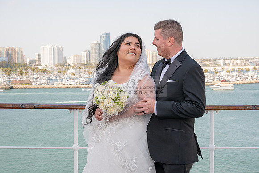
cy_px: 86
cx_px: 130
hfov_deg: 33.4
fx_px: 432
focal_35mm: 60
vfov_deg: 22.6
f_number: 9
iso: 200
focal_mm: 60
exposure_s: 1/200
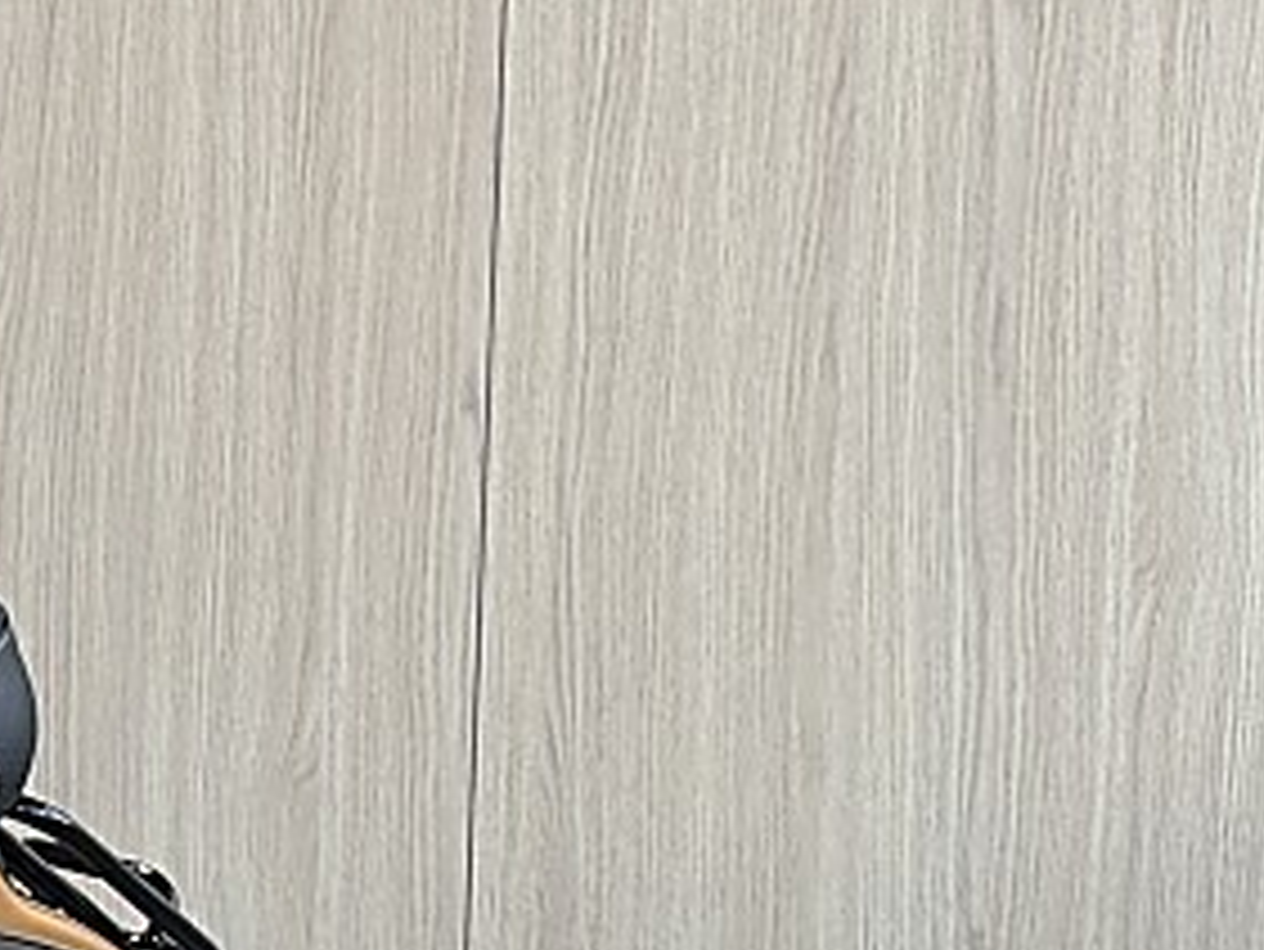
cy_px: 959
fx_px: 8110
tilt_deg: -9.1
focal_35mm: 222
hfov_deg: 8.6
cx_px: -967
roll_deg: -0.8
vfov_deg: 6.7
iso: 40
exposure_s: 1/138
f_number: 1.6
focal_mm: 5.96
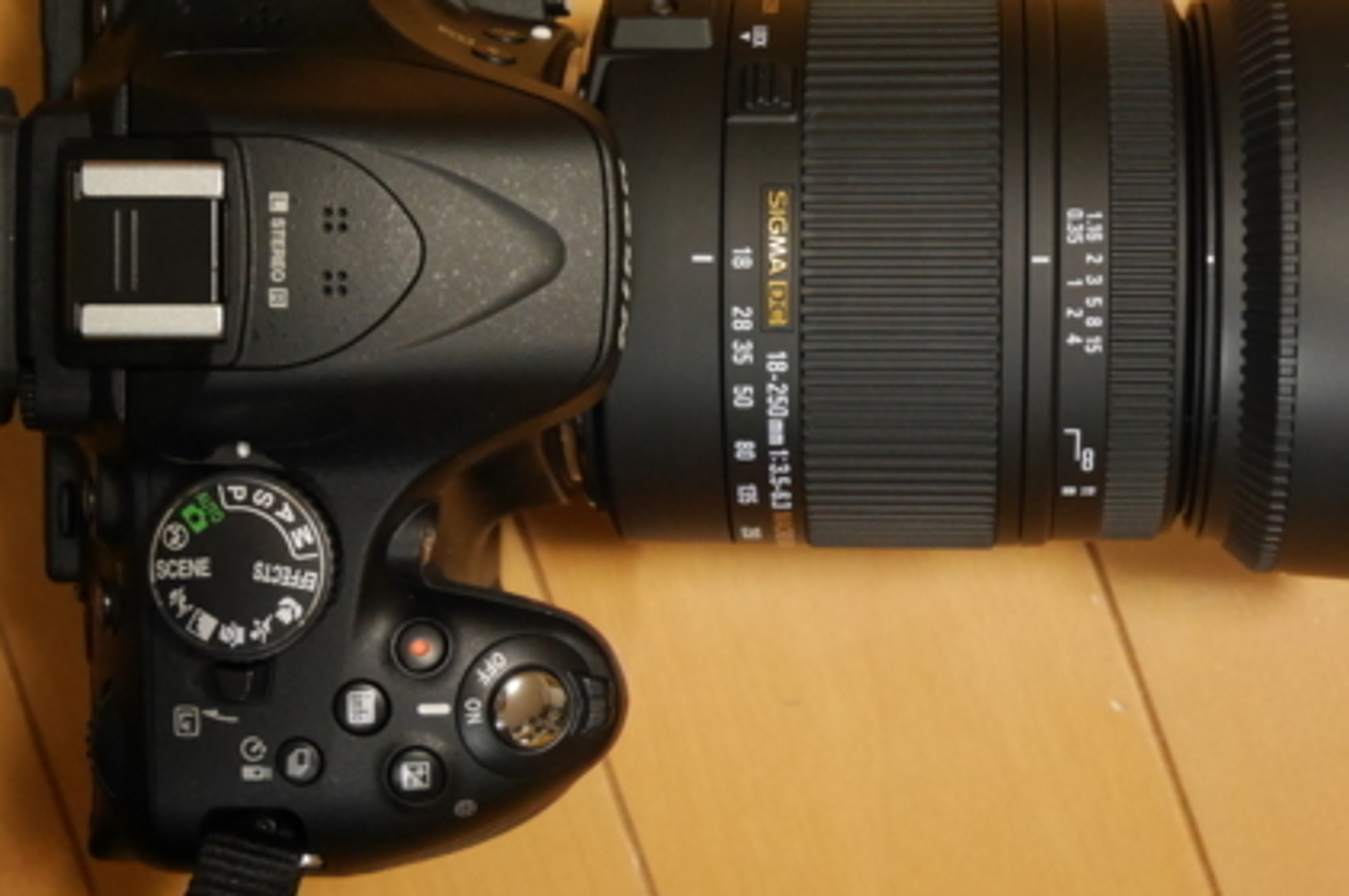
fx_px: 3557
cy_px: 379
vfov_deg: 14.4
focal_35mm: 95
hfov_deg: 21.5
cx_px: 769
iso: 3200
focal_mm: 32
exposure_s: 1/60
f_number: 5.6
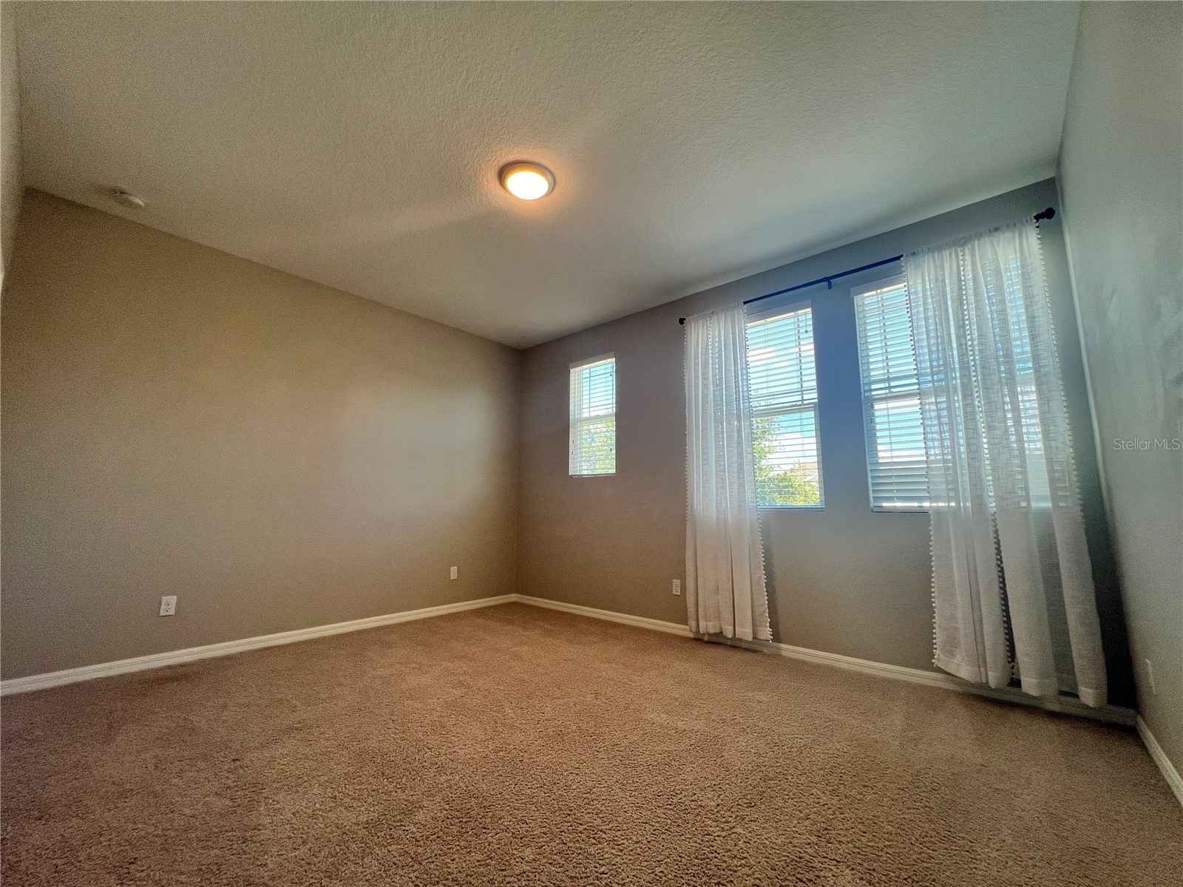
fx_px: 444
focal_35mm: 13
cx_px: 592
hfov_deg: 106.2
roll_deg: +0.3
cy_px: 444
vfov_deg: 89.9
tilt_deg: +7.9
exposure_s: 1/120
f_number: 1.8
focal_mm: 1.57
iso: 100
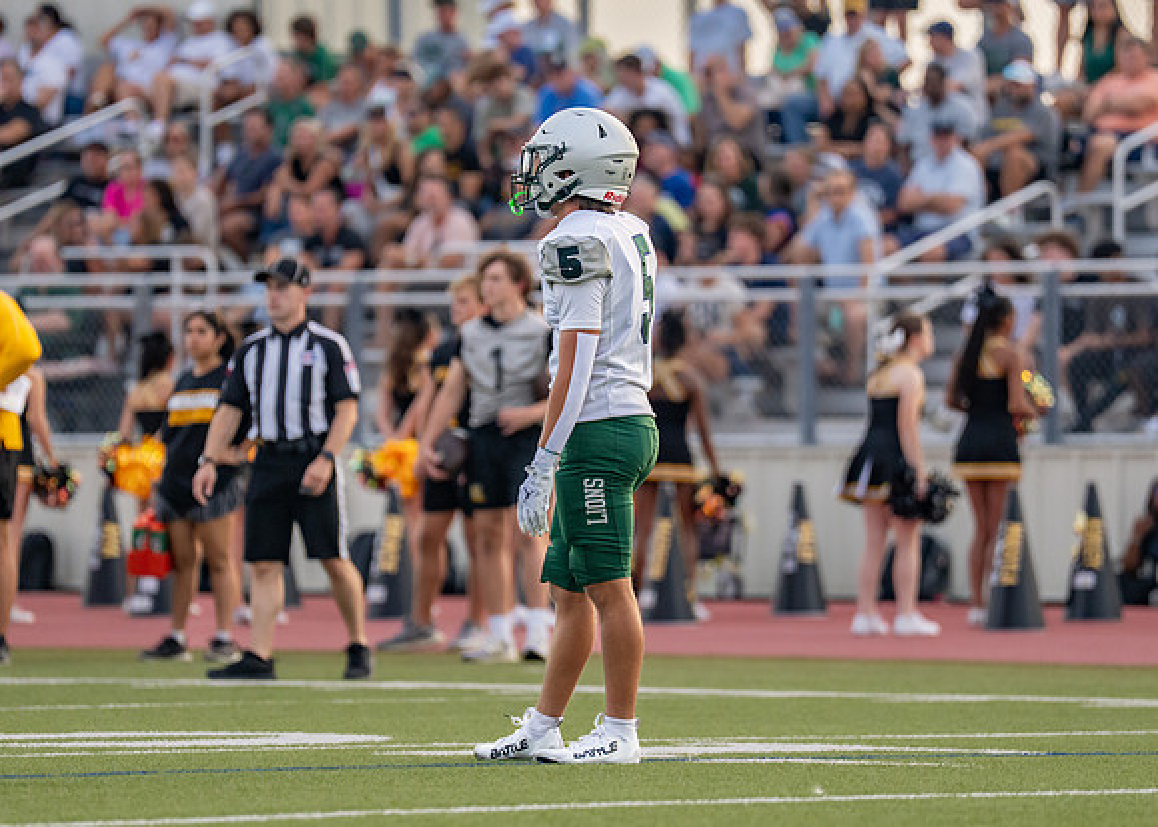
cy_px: 398
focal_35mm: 331
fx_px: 10882
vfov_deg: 4.4
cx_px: 557
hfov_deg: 6.1
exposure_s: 1/2000
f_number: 2.8
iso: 800
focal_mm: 200
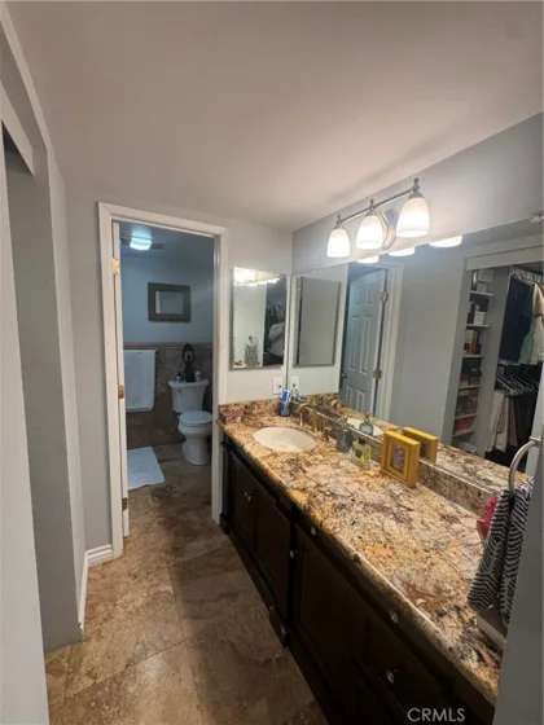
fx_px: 293
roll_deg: -2.2
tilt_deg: -7.6
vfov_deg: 102.1
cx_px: 272
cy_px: 362
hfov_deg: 85.7
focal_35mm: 14
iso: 125
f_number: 2.2
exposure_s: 1/120
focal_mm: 2.22
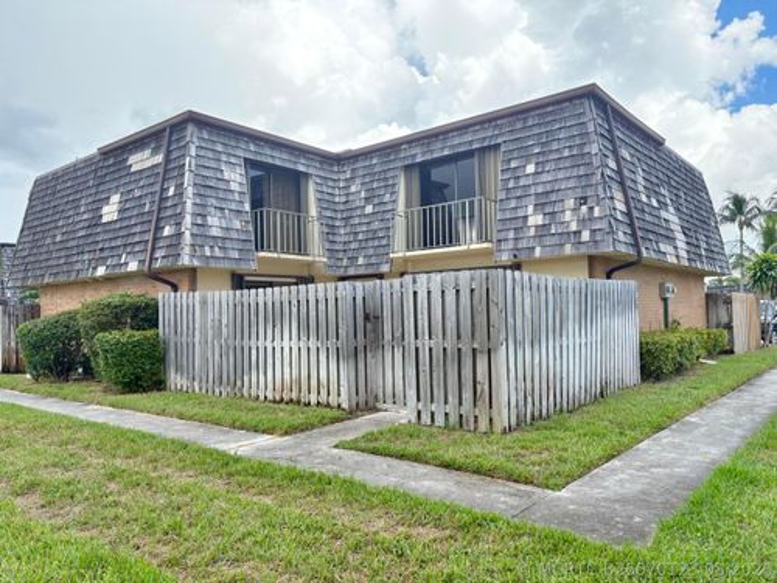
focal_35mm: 26
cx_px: 388
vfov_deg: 53.1
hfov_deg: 67.3
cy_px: 292
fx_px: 584
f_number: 1.6
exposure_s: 1/1155
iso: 64
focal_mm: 5.96
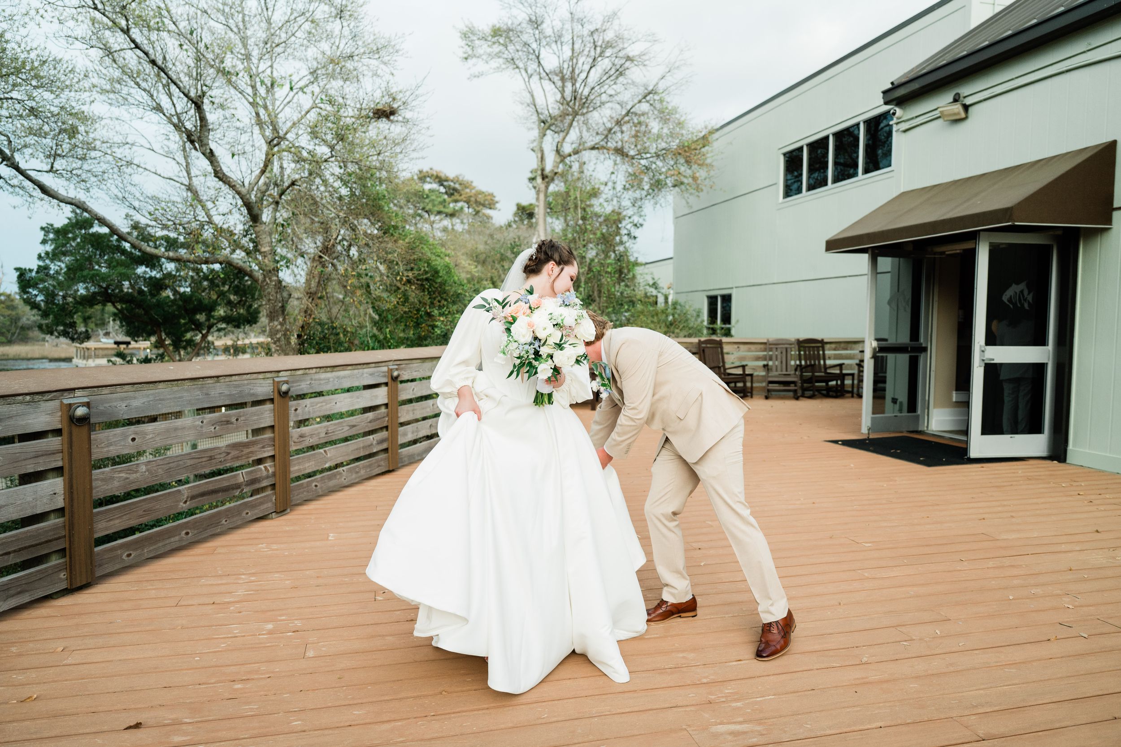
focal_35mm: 25
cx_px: 560
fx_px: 778
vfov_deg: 51.3
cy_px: 374
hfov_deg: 71.5
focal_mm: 25
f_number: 2.8
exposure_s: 1/2000
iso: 250
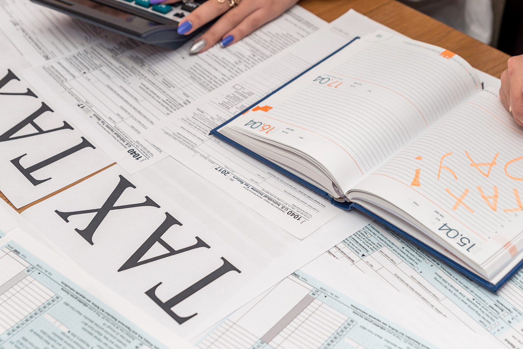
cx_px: 296
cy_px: 138
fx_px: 1046
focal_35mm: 72
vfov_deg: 18.9
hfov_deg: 28.0
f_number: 5.6
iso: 500
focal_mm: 52
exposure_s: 1/160
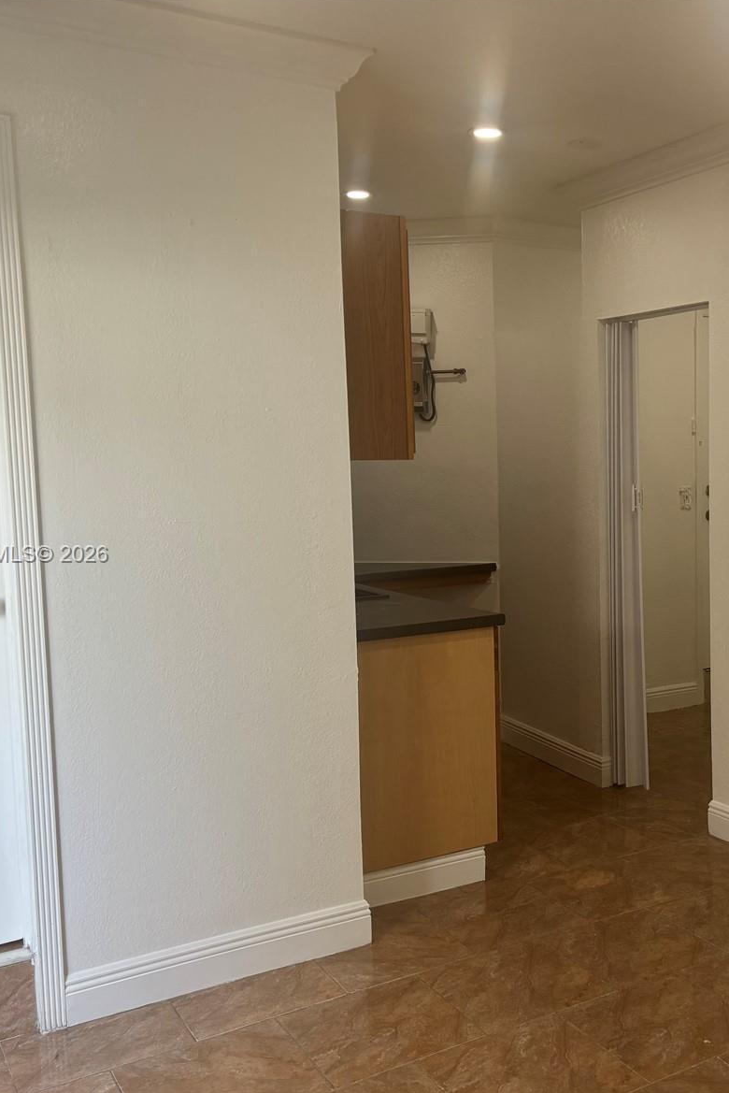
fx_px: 1123
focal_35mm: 37
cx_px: 565
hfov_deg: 35.0
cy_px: 555
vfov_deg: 51.9
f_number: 1.6
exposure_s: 1/120
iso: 80
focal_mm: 5.96
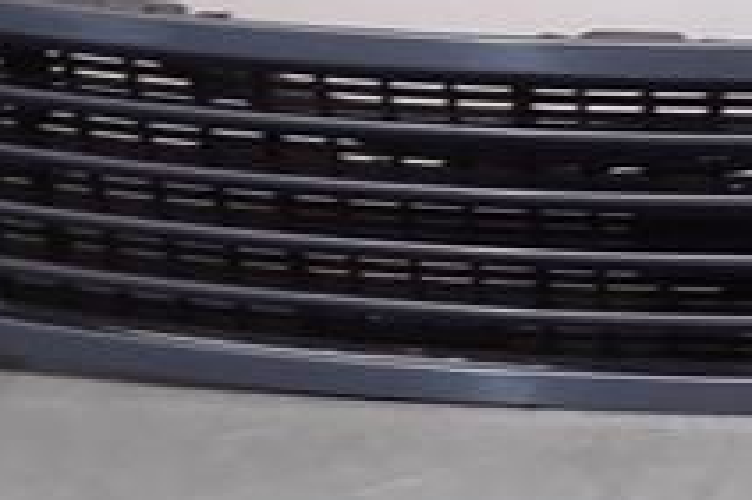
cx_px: 1046
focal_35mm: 88
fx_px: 1837
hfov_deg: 20.6
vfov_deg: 15.1
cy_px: -71
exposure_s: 1/100
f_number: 1.9
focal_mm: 2.91
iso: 100
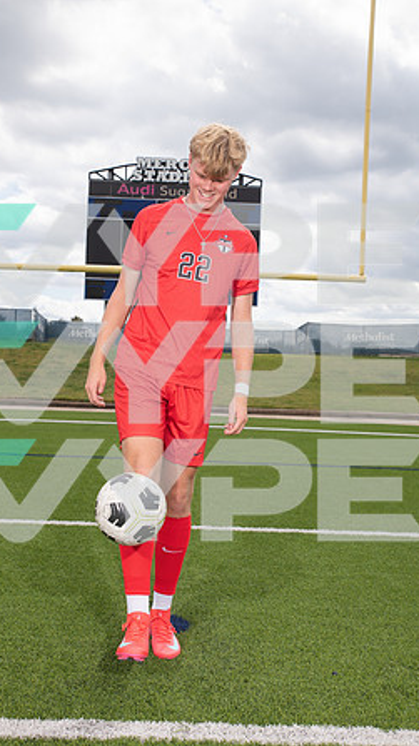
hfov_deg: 31.1
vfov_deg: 52.8
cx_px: 185
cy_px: 374
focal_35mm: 38
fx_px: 752
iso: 125
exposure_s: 1/400
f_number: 7.1
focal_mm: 36
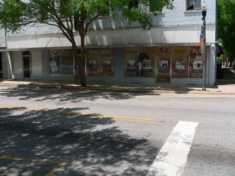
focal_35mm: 36
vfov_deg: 39.7
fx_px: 244
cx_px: 118
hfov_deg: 51.4
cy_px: 88
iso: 80
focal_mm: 6
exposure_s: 1/500
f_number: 4
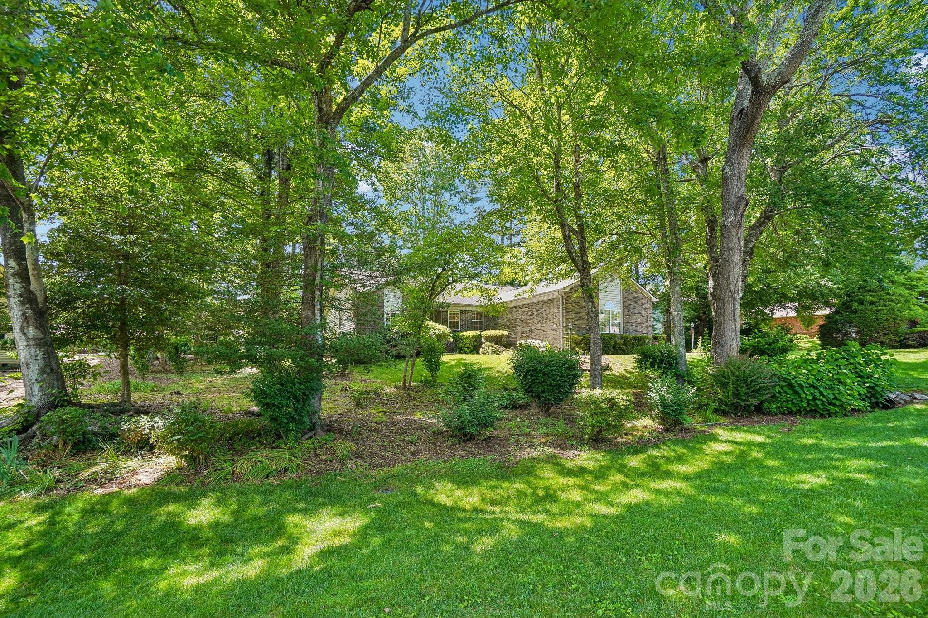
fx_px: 387
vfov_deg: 77.3
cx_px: 464
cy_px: 309
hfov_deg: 100.4
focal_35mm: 15
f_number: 8
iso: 100
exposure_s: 1/30
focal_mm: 10
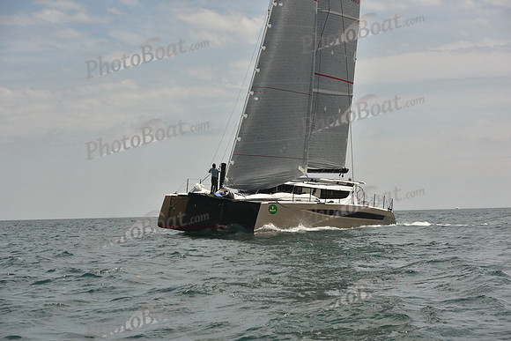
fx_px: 994
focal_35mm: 70
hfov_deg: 28.8
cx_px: 256
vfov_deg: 19.5
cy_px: 170
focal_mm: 70
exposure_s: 1/1250
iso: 320
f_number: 6.3
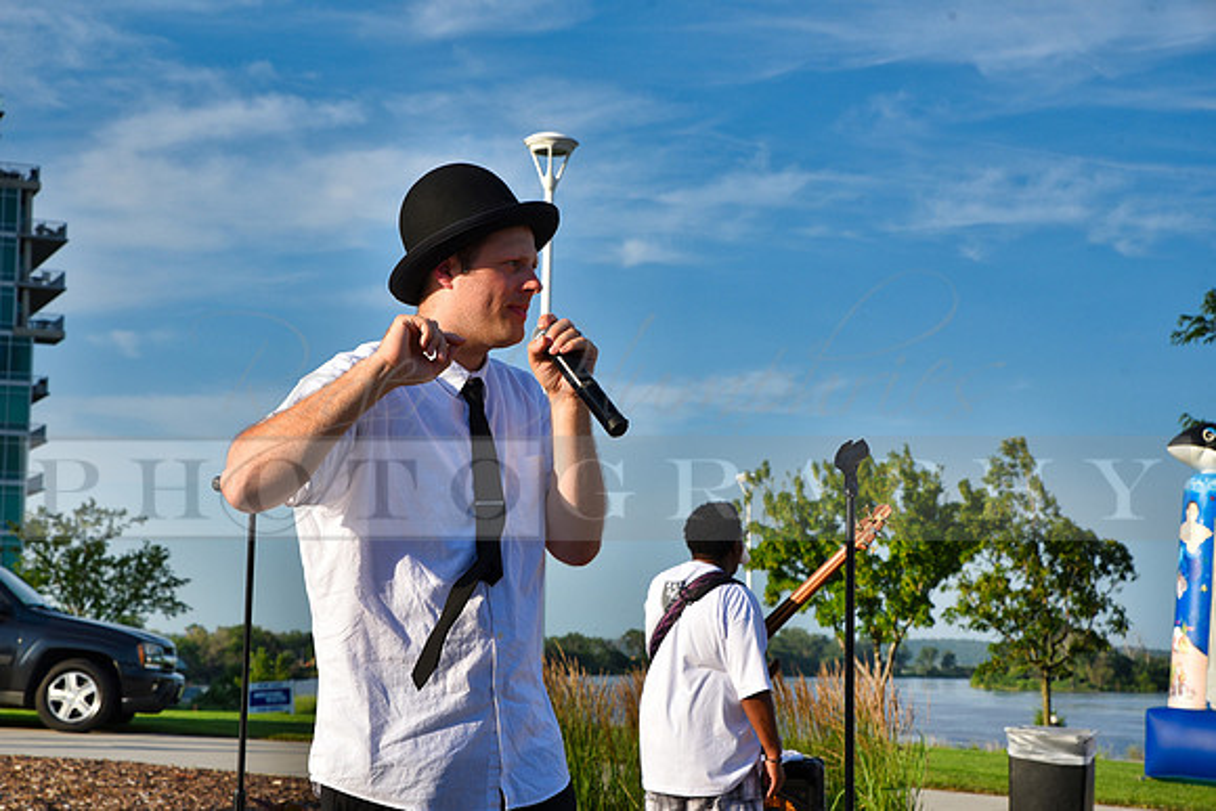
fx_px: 2365
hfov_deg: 28.8
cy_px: 406
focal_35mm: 70
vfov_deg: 19.5
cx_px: 608
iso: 200
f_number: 9
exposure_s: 1/320
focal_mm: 70
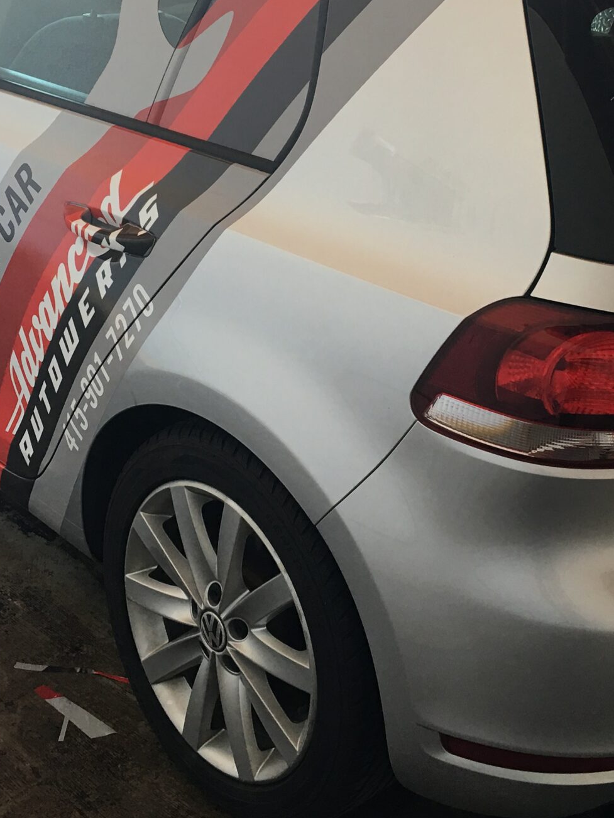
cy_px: 278
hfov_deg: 25.7
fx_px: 1348
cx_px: 343
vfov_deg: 33.5
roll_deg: -5.0
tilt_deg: -20.2
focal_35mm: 57
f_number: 2.2
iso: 25
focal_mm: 4.15
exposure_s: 1/30
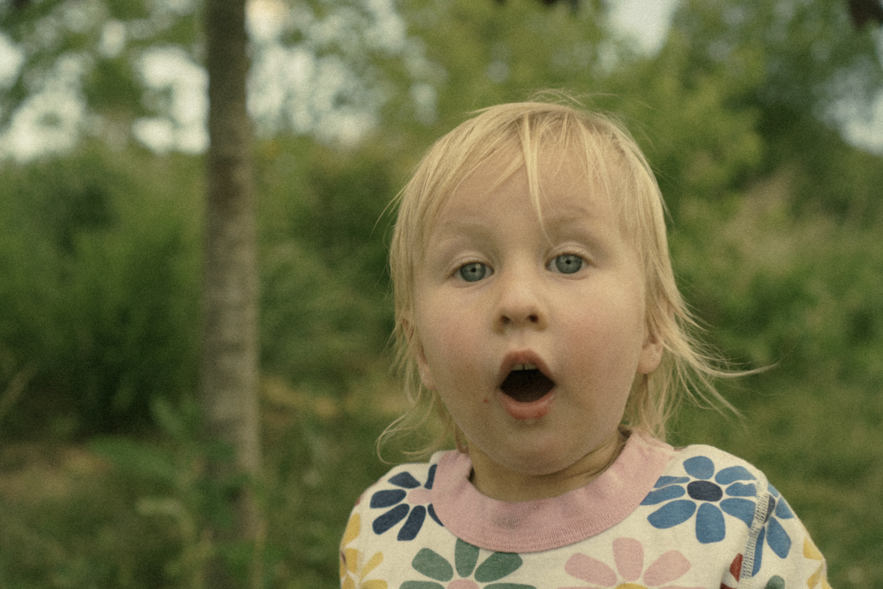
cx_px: 437
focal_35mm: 54
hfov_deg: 37.2
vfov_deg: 25.3
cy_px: 298
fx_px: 1312
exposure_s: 1/160
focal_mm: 35
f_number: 2.8
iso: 100
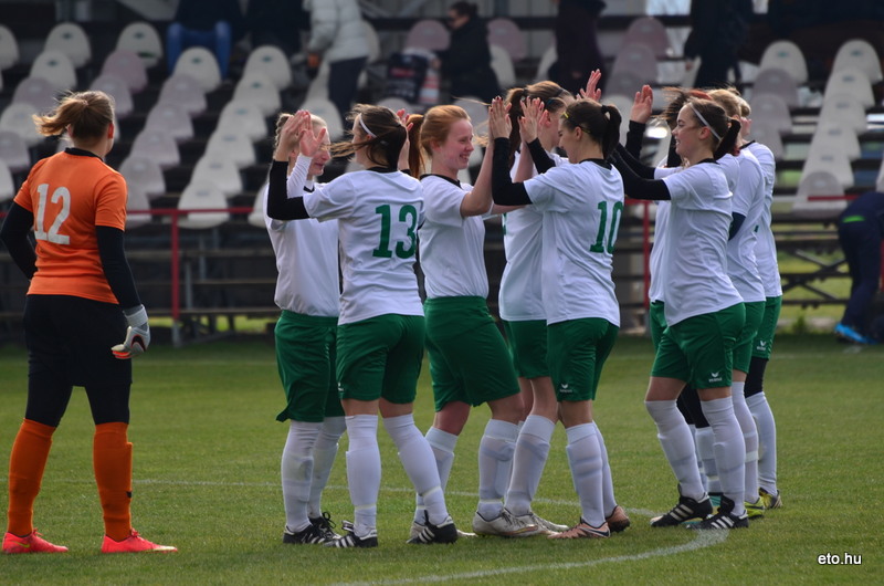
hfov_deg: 5.1
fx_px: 9925
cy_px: 293
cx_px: 442
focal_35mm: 405
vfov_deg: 3.4
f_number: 5.6
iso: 125
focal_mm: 270
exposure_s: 1/640
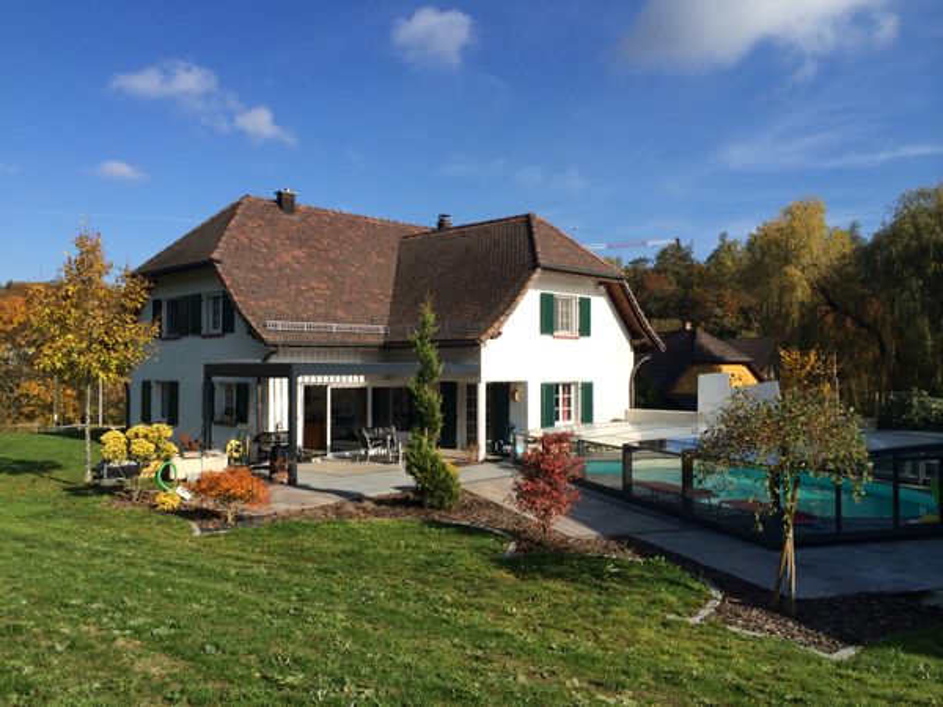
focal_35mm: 30
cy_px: 354
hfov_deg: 60.0
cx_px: 472
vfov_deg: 46.8
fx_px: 817
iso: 40
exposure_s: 1/2283
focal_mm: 4.12
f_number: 2.2
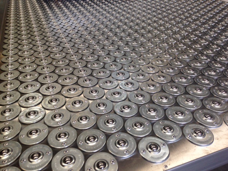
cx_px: 114
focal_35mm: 33
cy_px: 86
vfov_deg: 42.9
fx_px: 217
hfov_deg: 55.4
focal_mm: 4.12
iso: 64
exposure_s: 1/24
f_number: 2.4
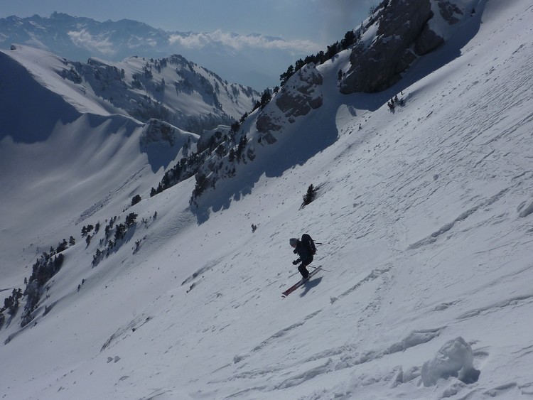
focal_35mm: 36
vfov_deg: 39.7
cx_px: 266
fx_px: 554
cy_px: 200
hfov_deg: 51.3
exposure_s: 1/2000
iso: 80
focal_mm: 5
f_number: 6.3
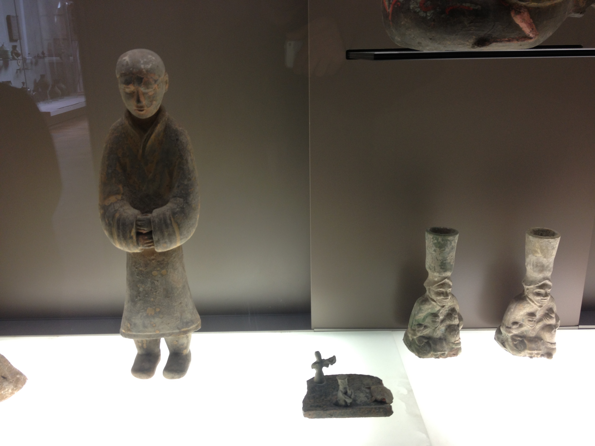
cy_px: 223
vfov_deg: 40.7
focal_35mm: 35
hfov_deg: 52.6
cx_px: 298
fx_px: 602
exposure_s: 1/20
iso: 50
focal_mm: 4.28
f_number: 2.4
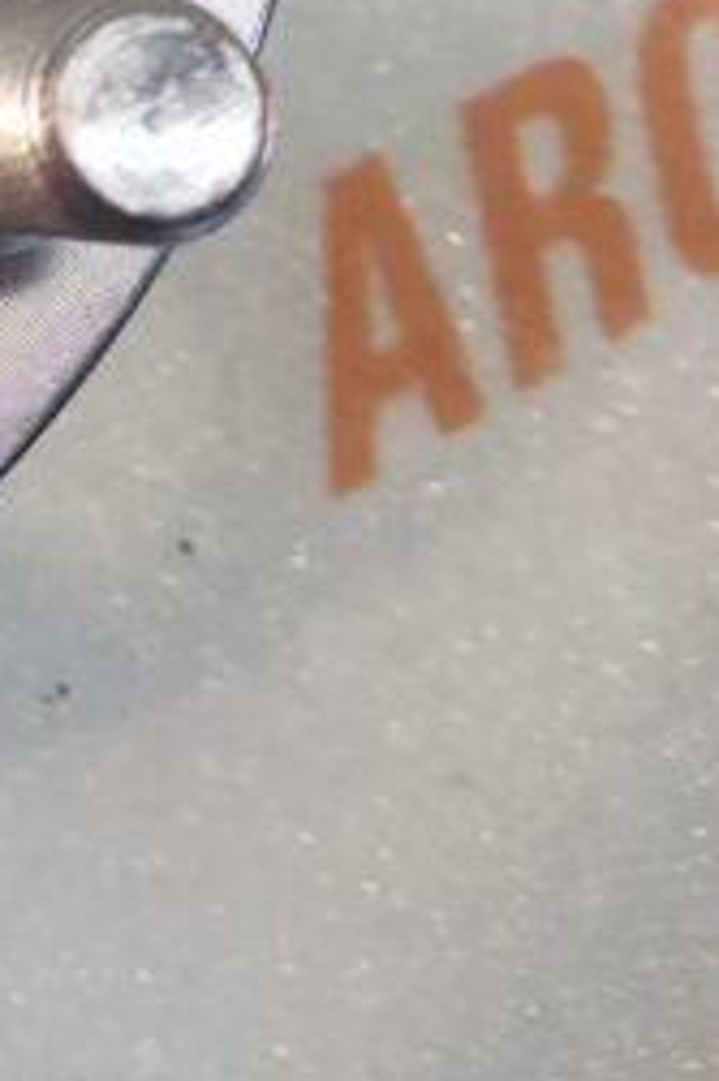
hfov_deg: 14.3
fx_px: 2160
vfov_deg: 22.8
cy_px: -547
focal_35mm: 72
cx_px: -883
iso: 102
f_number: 1.79
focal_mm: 4.74
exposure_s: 1/33
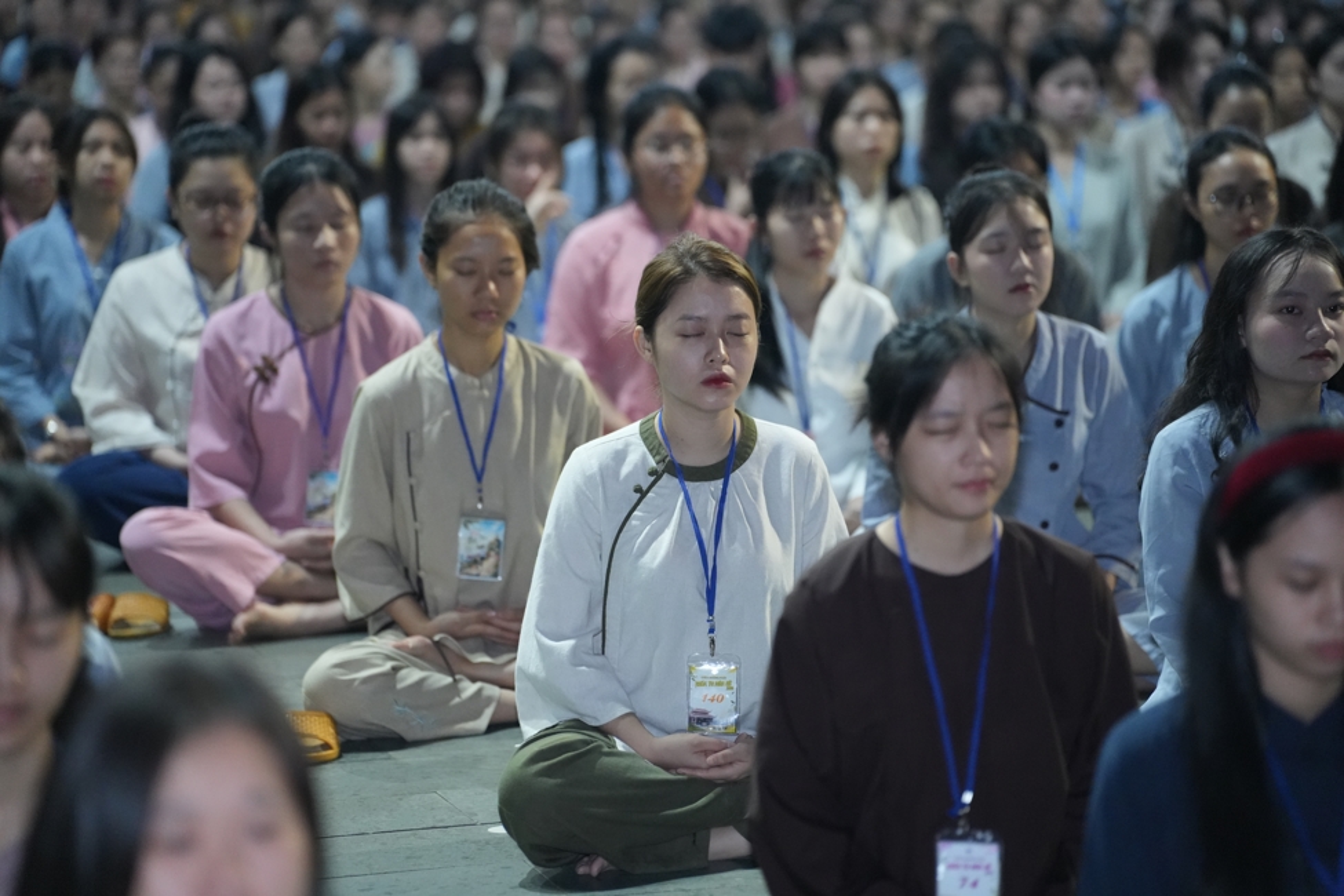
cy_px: 448
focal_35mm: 150
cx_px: 672
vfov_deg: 9.1
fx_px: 5600
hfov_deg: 13.7
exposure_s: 1/125
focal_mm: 150
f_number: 2.8
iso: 6400
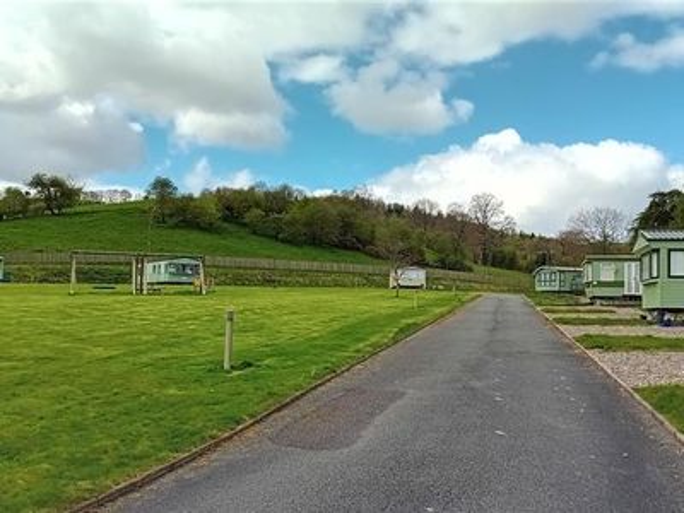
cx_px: 342
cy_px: 256
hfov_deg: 67.3
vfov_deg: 53.1
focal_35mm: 26
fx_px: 514
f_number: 1.8
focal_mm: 3.98
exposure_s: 1/500
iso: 125
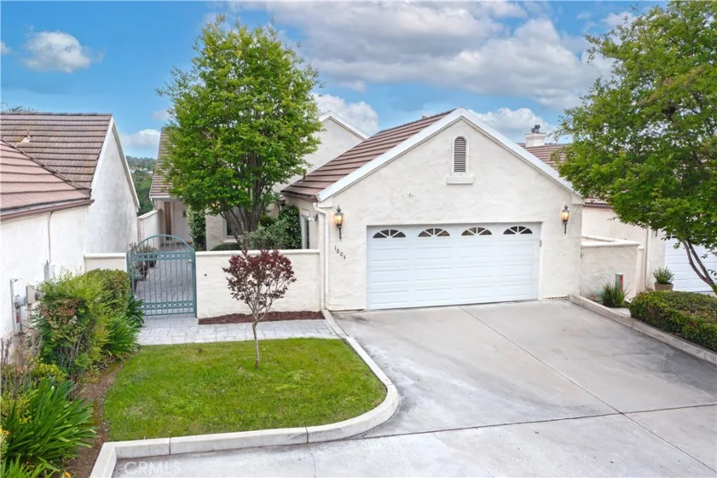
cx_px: 358
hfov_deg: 65.5
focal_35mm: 28
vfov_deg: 46.4
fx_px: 557
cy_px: 239
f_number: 4.5
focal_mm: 10.26
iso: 100
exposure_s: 1/80
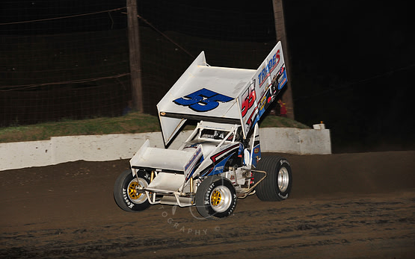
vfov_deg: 9.9
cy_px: 121
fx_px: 1504
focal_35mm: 133
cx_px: 199
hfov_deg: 15.7
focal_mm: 125
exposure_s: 1/320
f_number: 6.3
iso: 1000
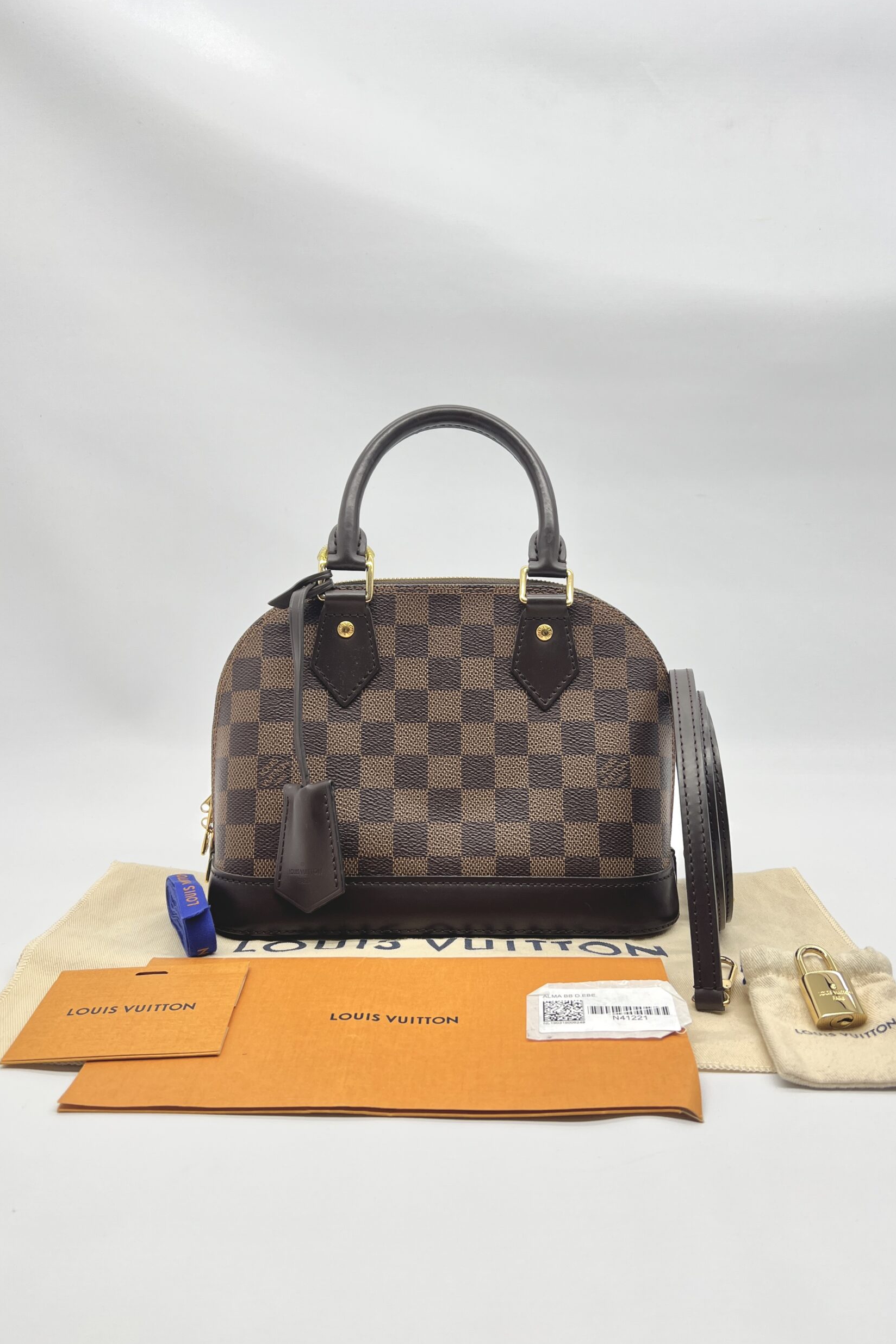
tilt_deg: -7.2
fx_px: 1045
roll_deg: -1.0
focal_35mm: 28
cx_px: 461
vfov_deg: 65.5
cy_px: 664
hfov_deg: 46.4
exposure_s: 1/134
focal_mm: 5.7
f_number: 1.5
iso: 32
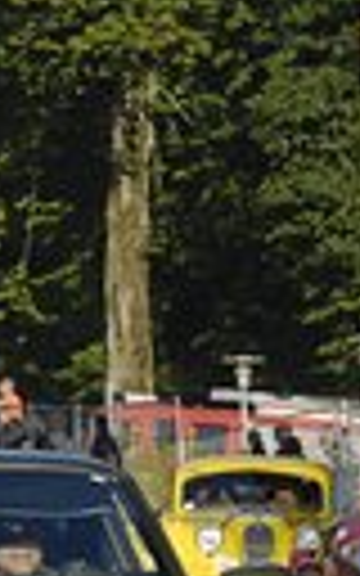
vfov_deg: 2.4
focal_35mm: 858
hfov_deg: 1.5
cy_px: 713
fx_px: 13469
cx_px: 1044
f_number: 13
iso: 320
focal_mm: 116
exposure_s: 1/180
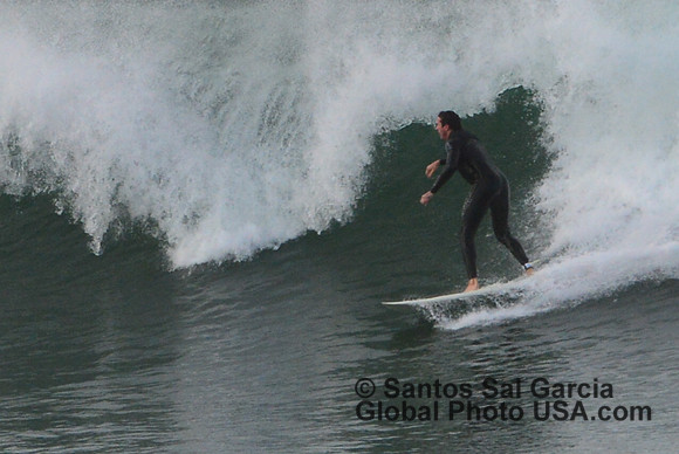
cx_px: 340
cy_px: 227
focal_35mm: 310
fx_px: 5853
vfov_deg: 4.4
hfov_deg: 6.6
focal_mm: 310
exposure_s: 1/800
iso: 1250
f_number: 13
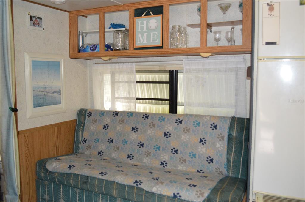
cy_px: 101
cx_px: 152
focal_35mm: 33
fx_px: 279
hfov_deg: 57.3
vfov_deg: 39.9
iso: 2000
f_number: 3.8
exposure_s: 1/60
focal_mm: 22
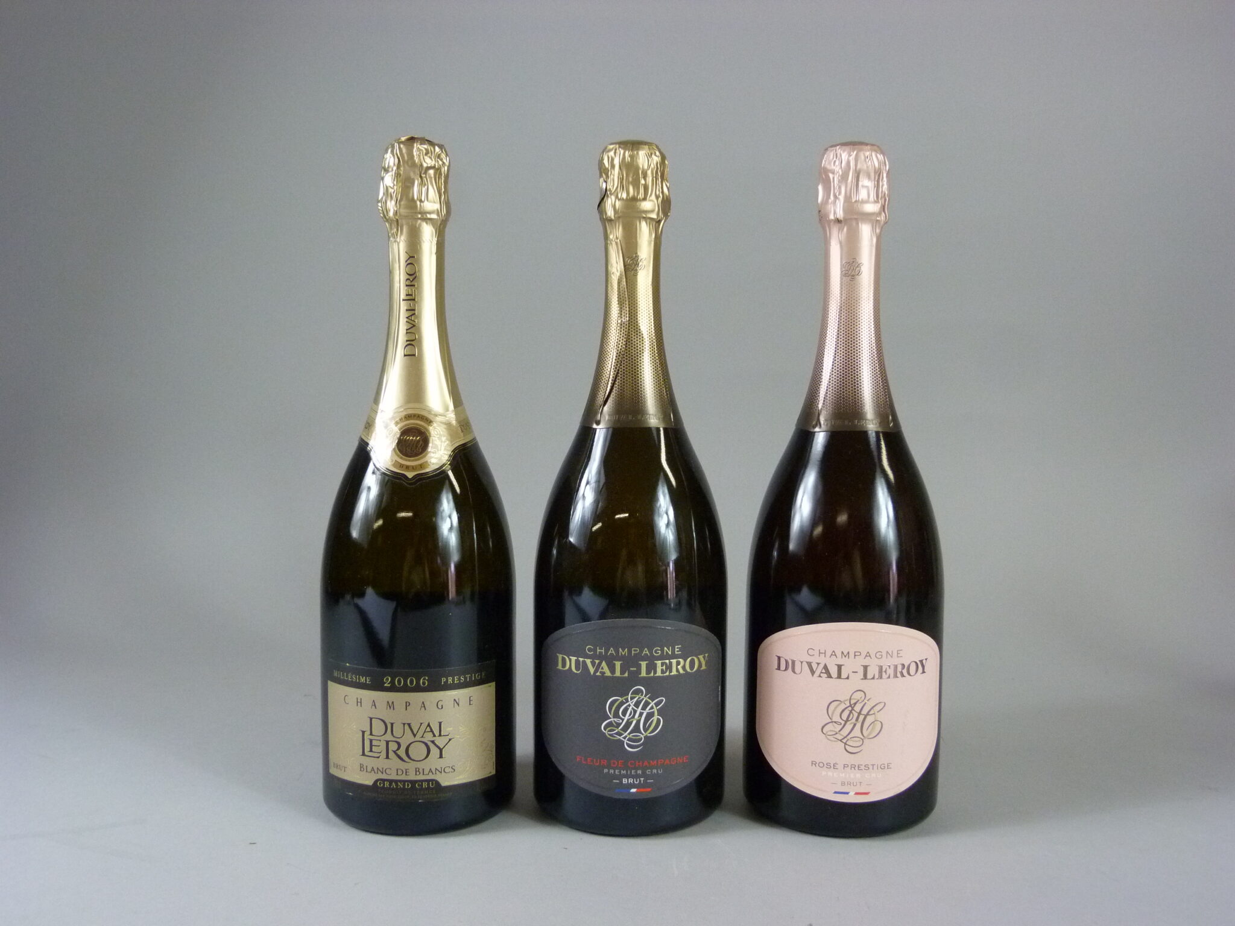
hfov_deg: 52.6
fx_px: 1249
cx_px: 618
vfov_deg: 40.7
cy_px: 463
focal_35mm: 35
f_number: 3.1
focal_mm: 6.3
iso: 400
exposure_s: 1/50
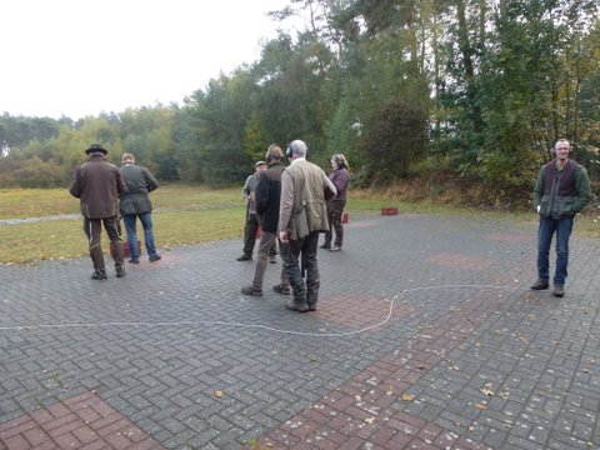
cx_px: 300
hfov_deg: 71.6
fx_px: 416
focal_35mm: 24
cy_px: 225
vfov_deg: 56.8
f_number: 3.3
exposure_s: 1/100
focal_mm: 4.3
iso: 100
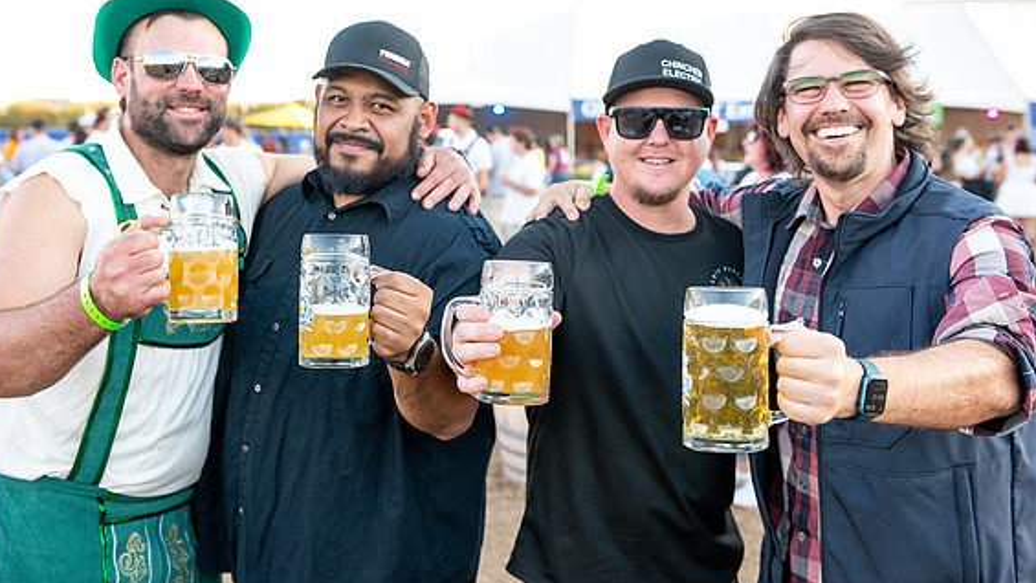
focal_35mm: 43
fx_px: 1181
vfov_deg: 27.7
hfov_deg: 47.4
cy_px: 250
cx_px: 513
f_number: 4
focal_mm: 40
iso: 640
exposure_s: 1/400
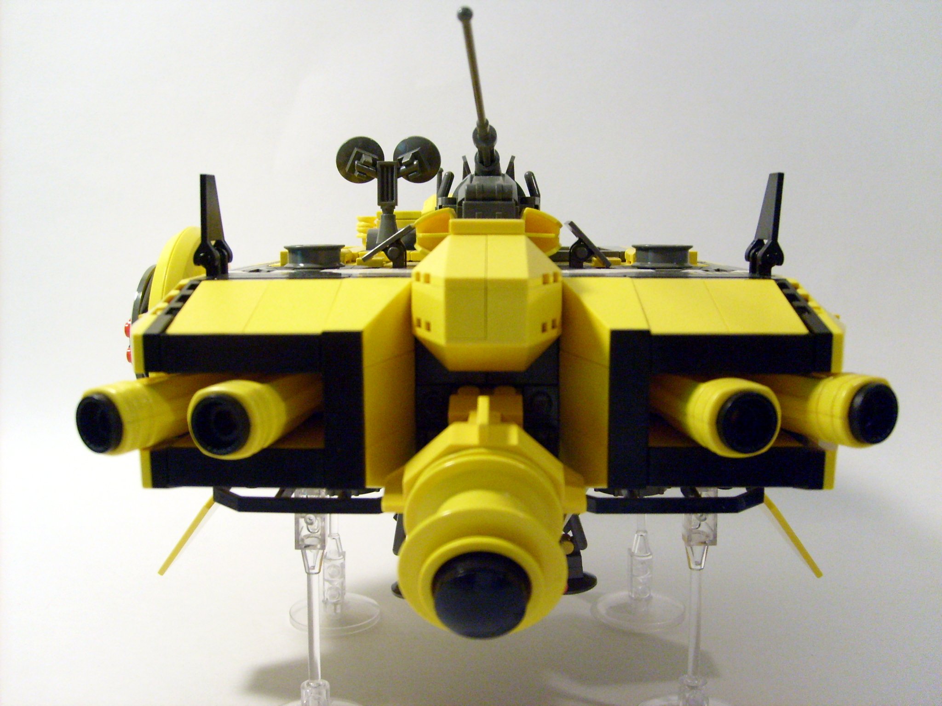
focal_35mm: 35
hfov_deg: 52.6
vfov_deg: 40.7
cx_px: 471
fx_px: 952
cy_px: 353
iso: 200
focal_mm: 5.8
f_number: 2.8
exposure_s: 1/60
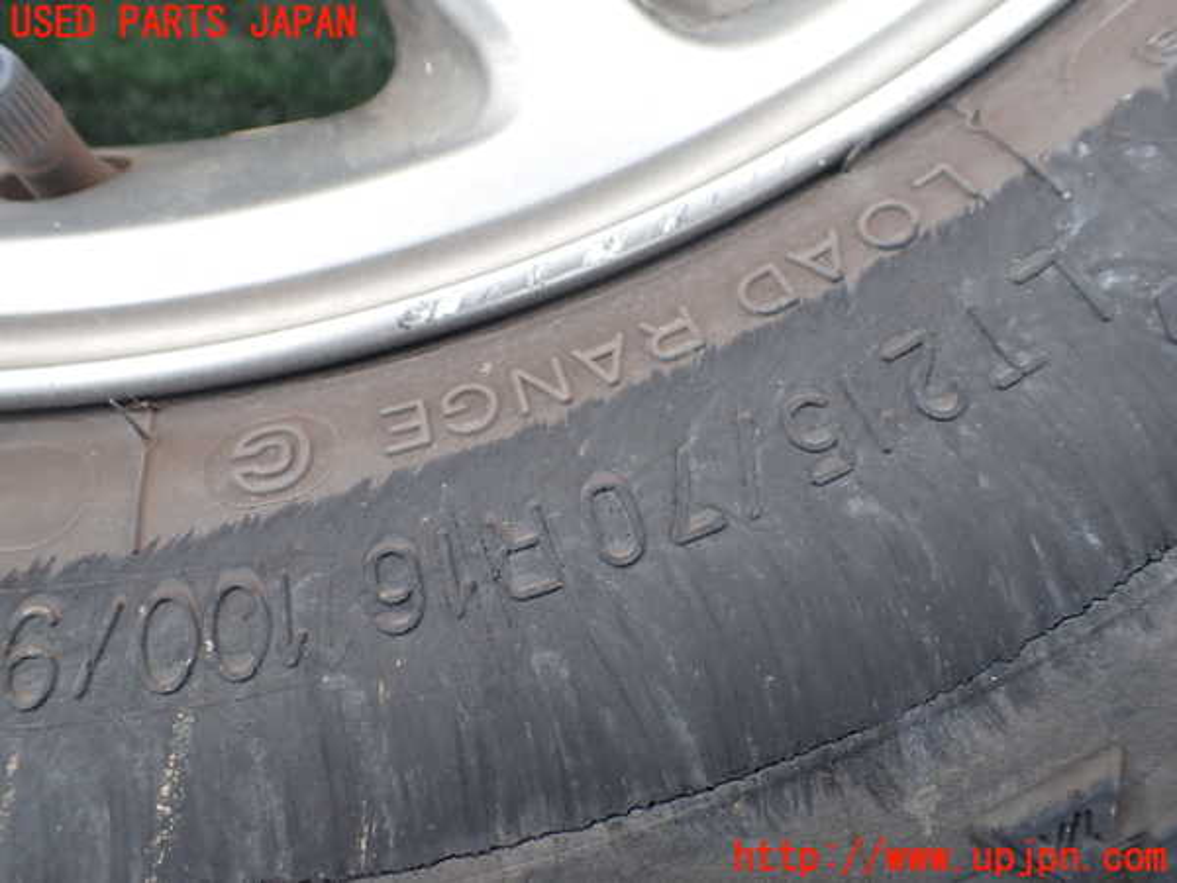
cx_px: 588
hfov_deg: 60.0
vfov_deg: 46.8
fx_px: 1020
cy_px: 442
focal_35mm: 30
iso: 100
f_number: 2.3
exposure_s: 1/125
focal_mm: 5.4
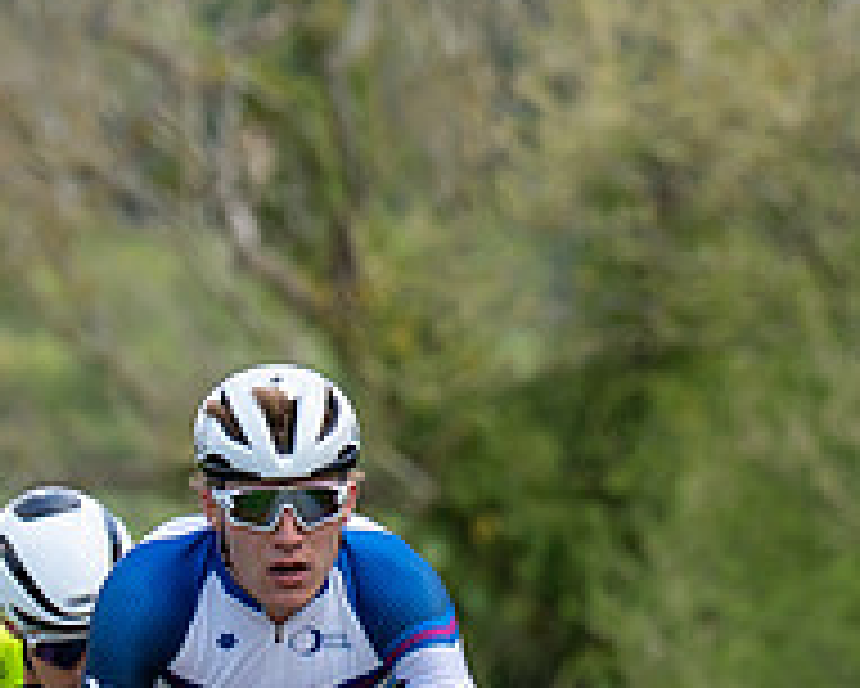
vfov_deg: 2.1
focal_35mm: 750
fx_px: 19099
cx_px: 618
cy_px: 318
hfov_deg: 2.6
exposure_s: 1/1000
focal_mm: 145
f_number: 3.5
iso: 200
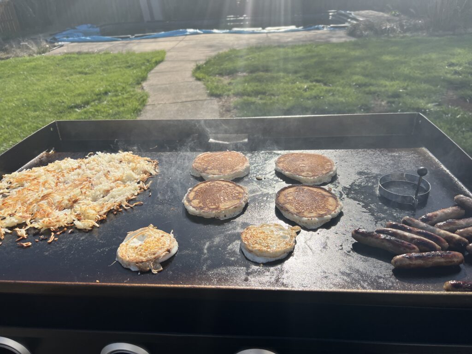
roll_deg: +3.7
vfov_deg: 53.1
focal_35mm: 26
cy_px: 177
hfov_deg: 67.3
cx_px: 236
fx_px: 355
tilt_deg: -28.7
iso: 50
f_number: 1.5
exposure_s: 1/4630
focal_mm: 5.7
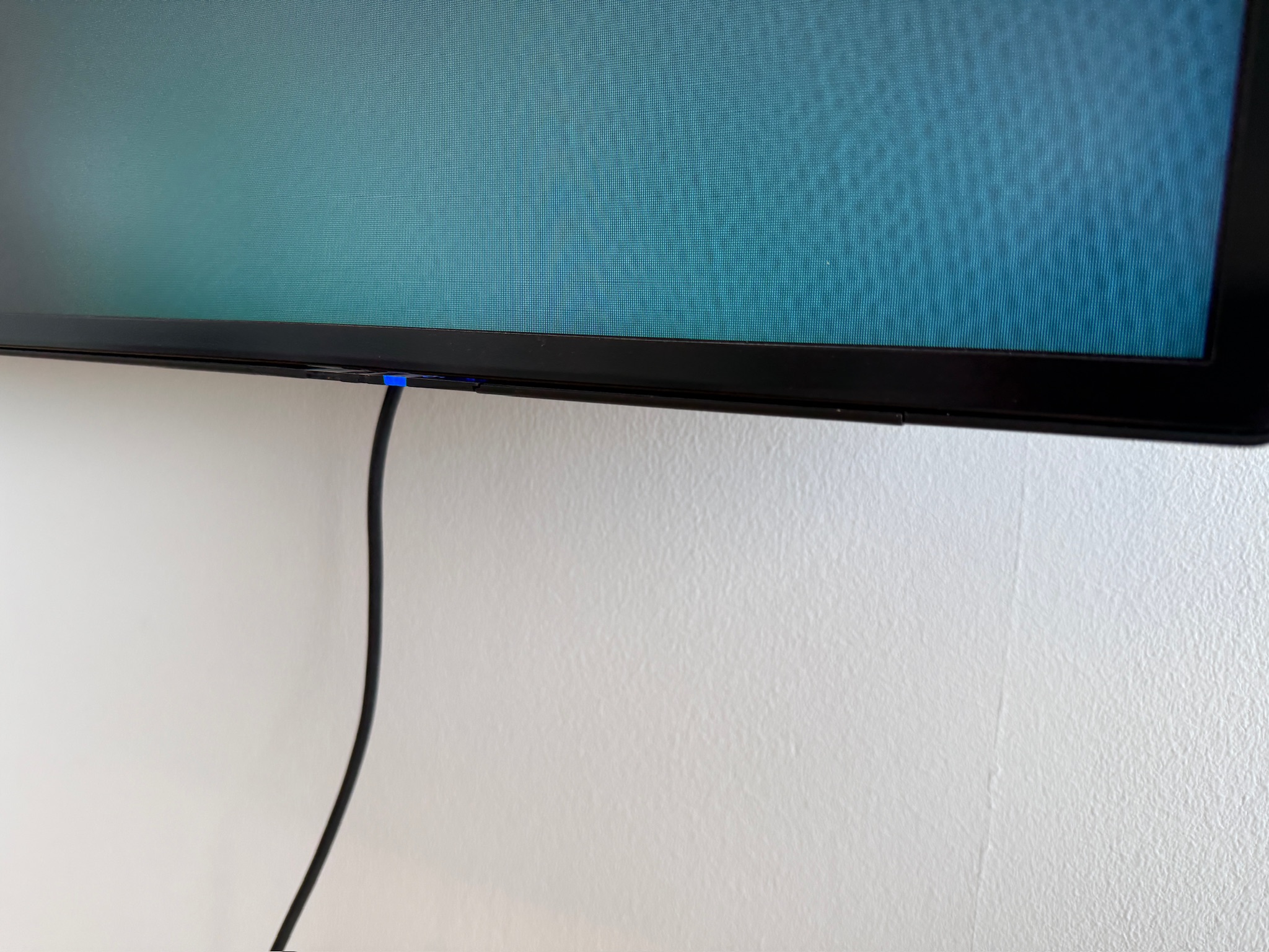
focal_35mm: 24
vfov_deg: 56.8
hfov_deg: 71.6
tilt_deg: -9.2
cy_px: 476
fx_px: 880
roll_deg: -1.7
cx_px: 634
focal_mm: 6.76
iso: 100
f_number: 1.78
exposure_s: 1/120
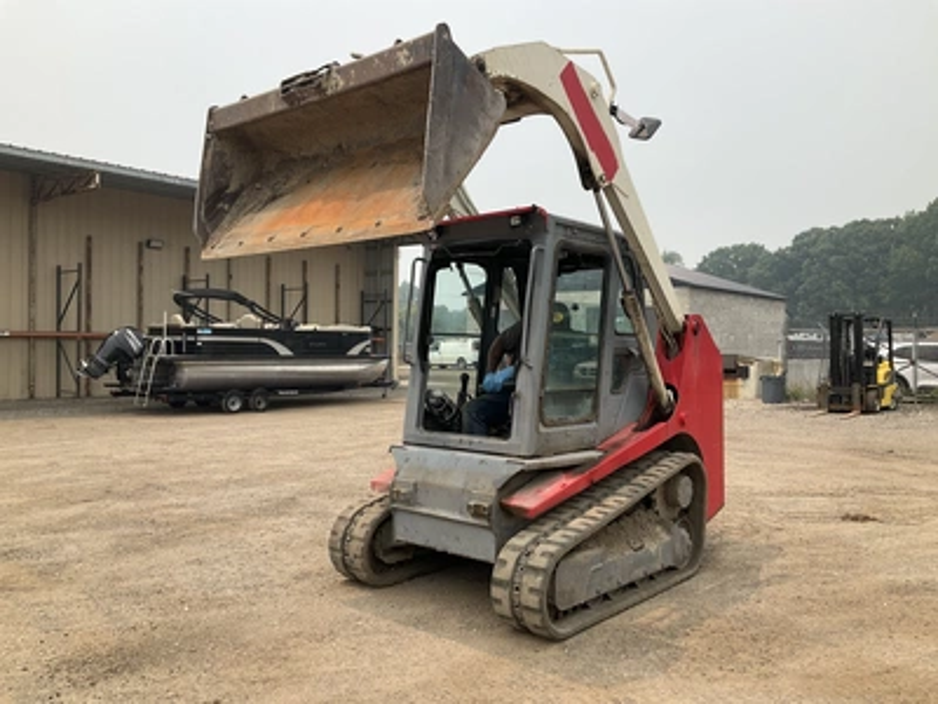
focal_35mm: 29
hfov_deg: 61.7
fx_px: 786
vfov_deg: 48.2
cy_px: 352
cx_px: 469
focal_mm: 3
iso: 25
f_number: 1.8
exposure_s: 1/2058
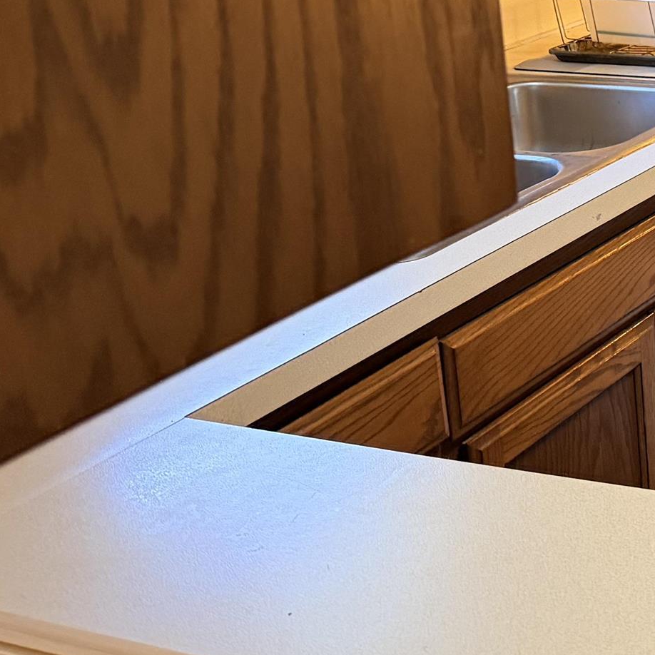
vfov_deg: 23.5
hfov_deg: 20.7
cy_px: 31
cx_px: 980
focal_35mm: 71
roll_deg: +1.3
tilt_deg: -12.8
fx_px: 1520
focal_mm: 6.76
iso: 500
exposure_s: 1/60
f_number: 1.78
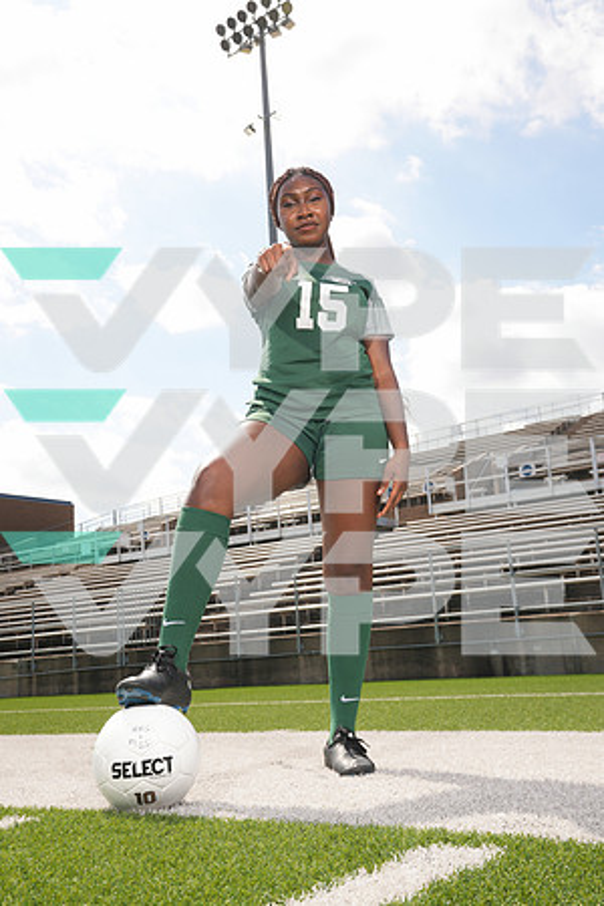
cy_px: 453
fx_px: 931
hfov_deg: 35.9
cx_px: 302
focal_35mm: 37
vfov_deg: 51.9
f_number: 9
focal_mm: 37
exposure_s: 1/200
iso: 125
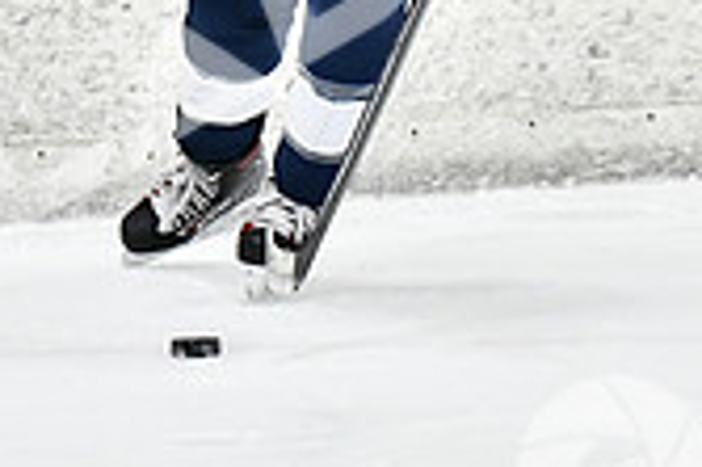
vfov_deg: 2.0
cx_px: 509
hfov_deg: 3.0
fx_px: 13227
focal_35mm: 679
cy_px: -145
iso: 6400
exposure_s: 1/1600
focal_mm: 130
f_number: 2.8
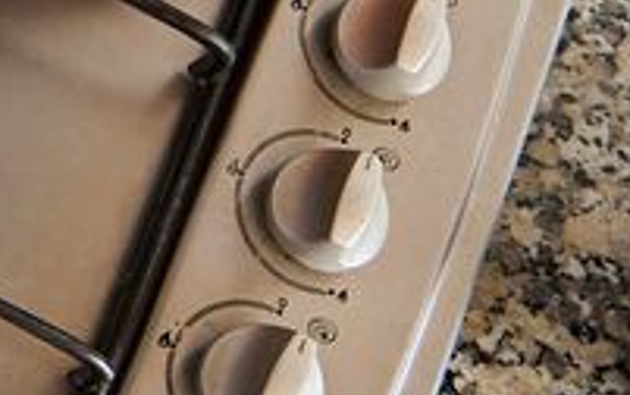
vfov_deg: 9.4
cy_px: -237
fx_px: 2320
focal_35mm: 135
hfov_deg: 12.9
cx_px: -740
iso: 640
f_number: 2.8
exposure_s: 1/160
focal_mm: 26
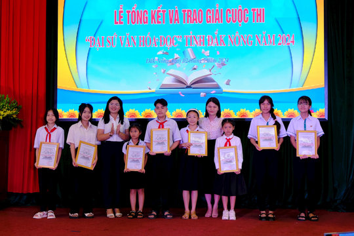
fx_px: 383
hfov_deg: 49.6
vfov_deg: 34.2
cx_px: 177
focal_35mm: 39
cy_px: 118
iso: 1000
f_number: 4
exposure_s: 1/100
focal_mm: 26
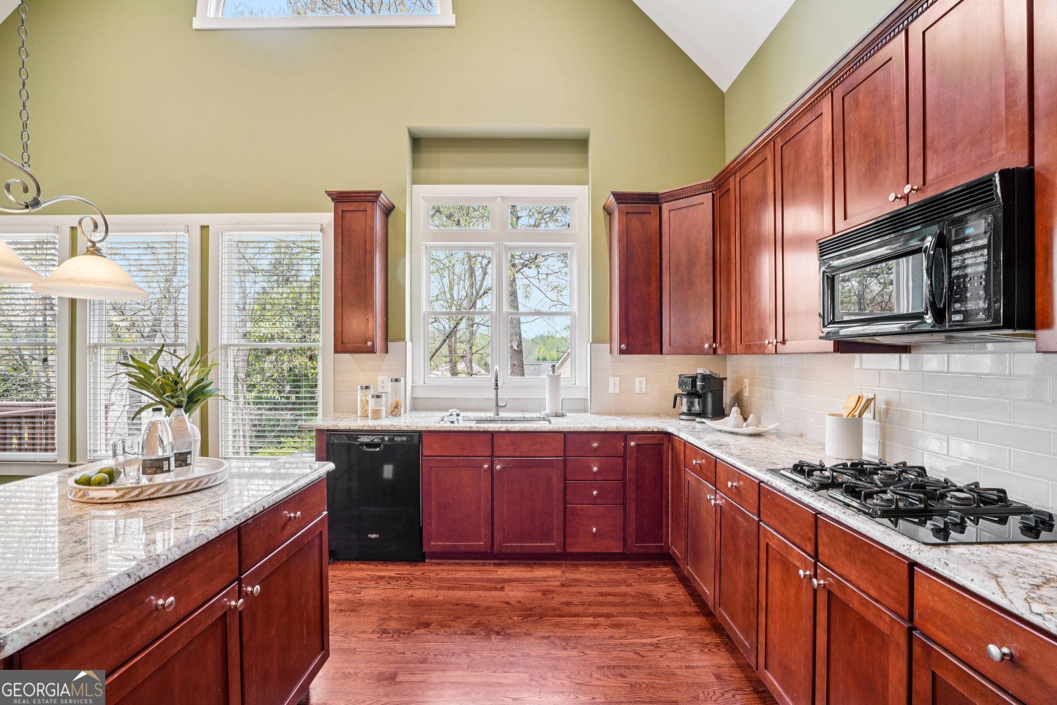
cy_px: 352
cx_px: 528
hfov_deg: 96.7
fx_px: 470
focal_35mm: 16
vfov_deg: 73.7
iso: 400
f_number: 10
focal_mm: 16
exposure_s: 1/6
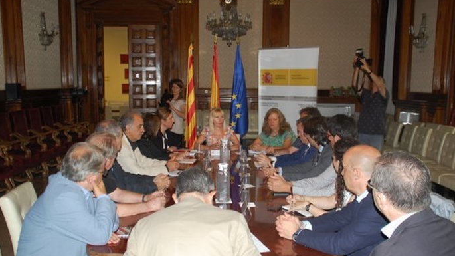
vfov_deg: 30.0
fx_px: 477
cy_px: 144
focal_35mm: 40
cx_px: 227
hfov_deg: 51.0
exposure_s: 1/60
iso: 400
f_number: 3.8
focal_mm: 25
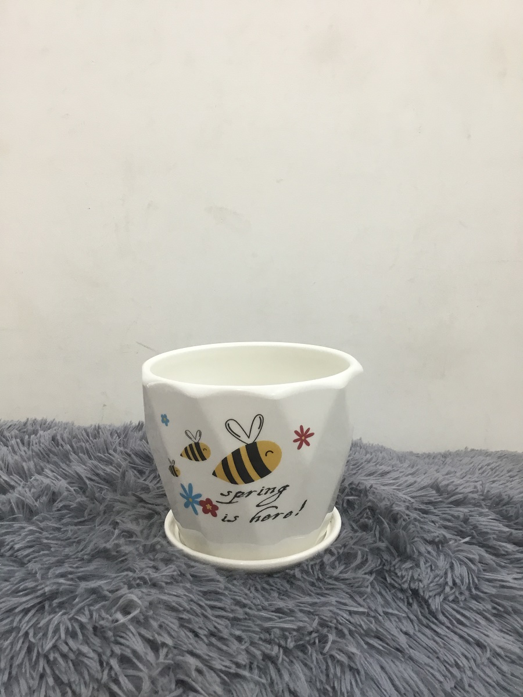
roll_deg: +1.0
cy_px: 348
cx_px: 262
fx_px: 624
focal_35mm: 31
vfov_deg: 58.4
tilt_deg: -8.2
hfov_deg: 45.4
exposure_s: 1/33
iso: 80
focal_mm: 3.3
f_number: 2.4
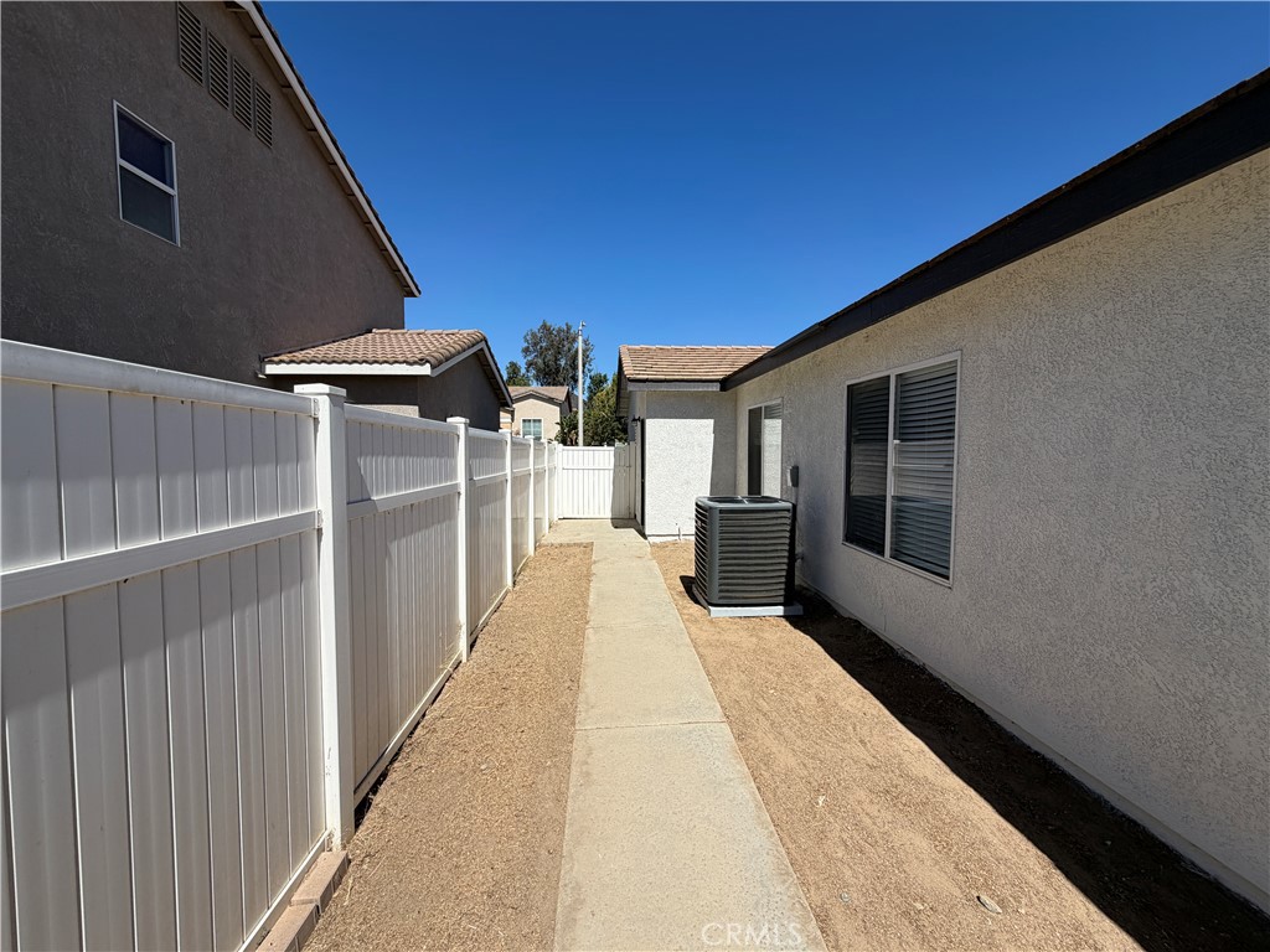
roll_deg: +0.5
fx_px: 514
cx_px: 635
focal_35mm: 14
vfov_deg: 85.7
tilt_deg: -3.4
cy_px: 476
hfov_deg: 102.1
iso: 20
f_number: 2.2
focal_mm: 2.22
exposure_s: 1/1125
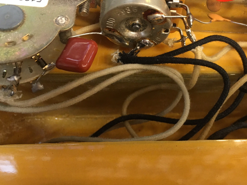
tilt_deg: -58.5
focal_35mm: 44
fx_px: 314
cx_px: 167
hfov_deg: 42.3
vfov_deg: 32.8
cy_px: 79
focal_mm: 4.15
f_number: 2.2
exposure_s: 1/24
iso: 200
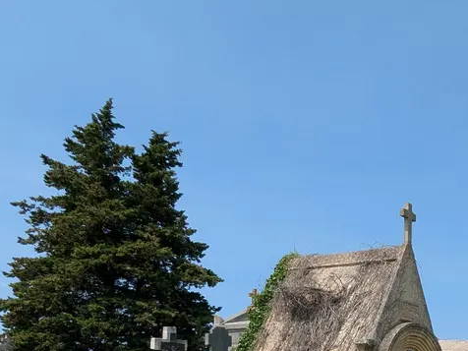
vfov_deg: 30.4
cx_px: 455
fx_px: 581
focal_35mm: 43
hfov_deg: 39.3
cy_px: 377
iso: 52
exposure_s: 1/2114
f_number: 2.2
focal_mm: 2.35
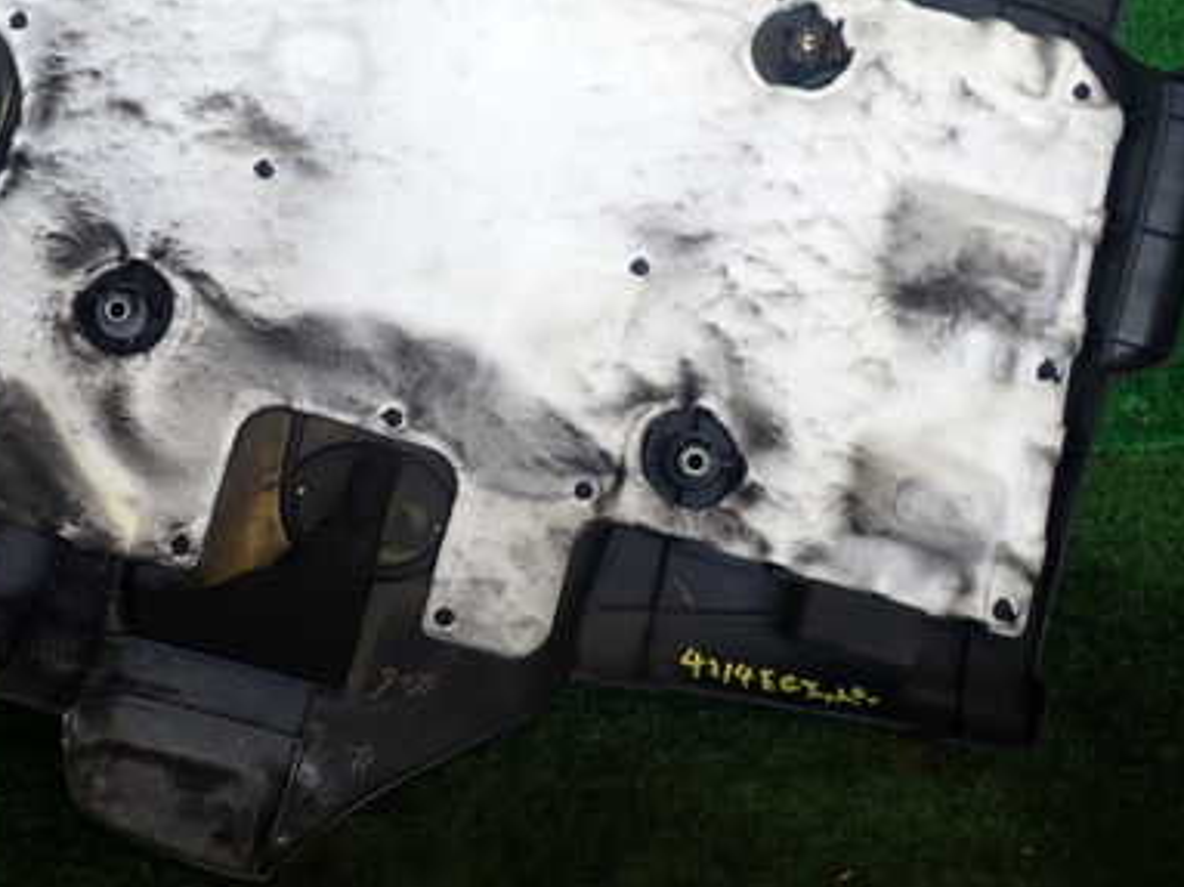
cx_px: 340
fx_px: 1607
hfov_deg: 39.7
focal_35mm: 47
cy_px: 297
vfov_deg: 30.6
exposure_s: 1/125
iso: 100
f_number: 2.3
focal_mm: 5.4
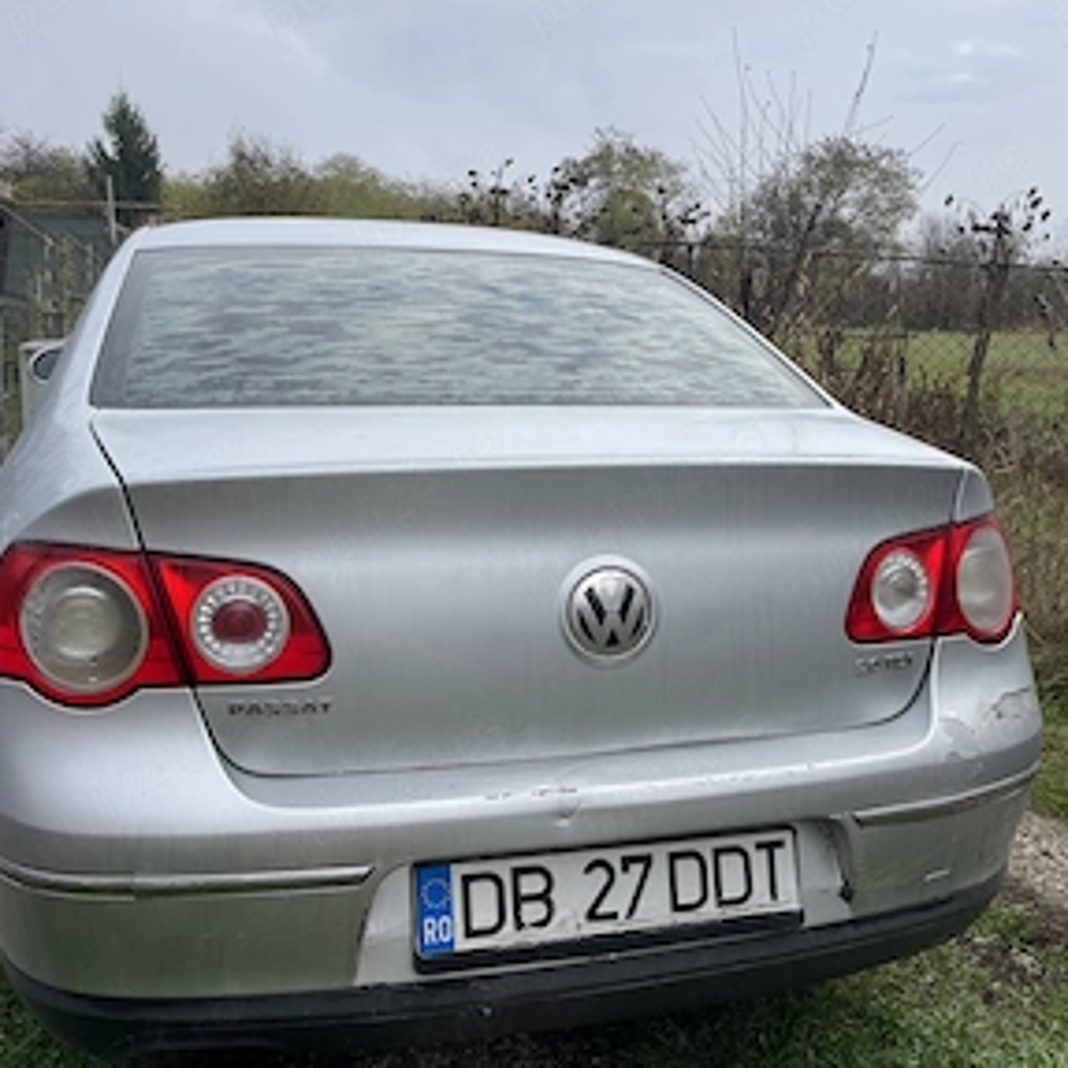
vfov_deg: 51.0
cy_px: 577
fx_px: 1117
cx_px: 514
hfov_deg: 51.1
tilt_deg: -11.9
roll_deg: -0.7
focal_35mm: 32
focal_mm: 4.2
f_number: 1.6
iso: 32
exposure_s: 1/972
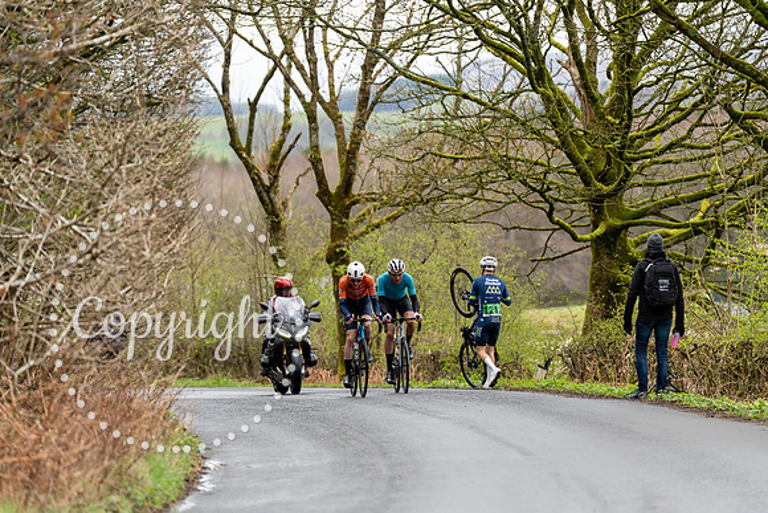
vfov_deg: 6.7
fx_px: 4410
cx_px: 397
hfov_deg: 10.0
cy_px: 248
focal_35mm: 207
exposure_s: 1/1000
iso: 1000
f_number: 3.5
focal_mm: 200
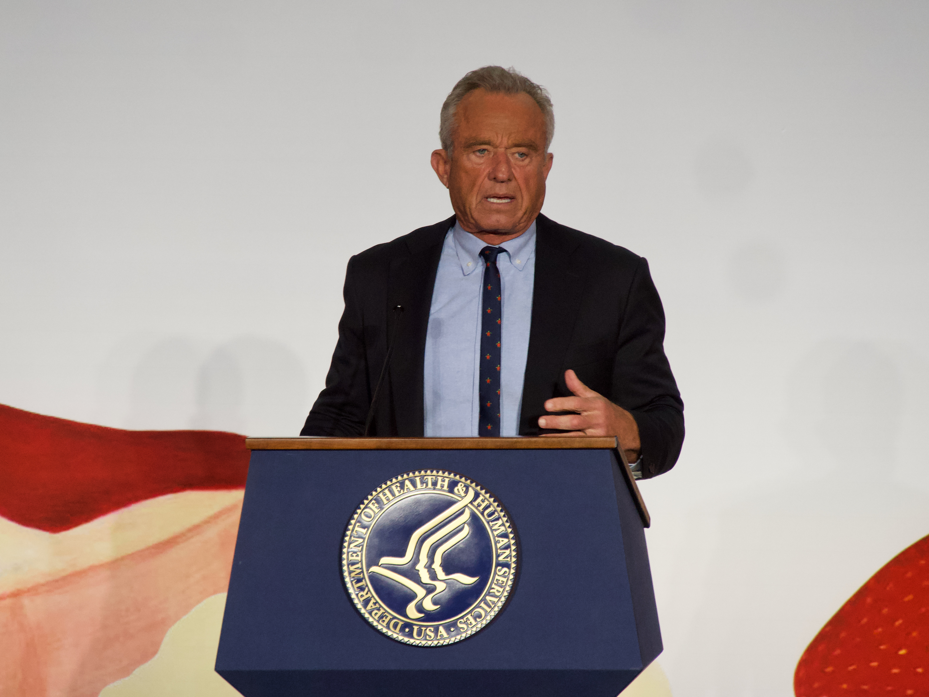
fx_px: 7514
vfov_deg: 5.3
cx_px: 464
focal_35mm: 280
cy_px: 348
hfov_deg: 7.1
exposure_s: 1/100
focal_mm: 140
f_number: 5.6
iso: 2000
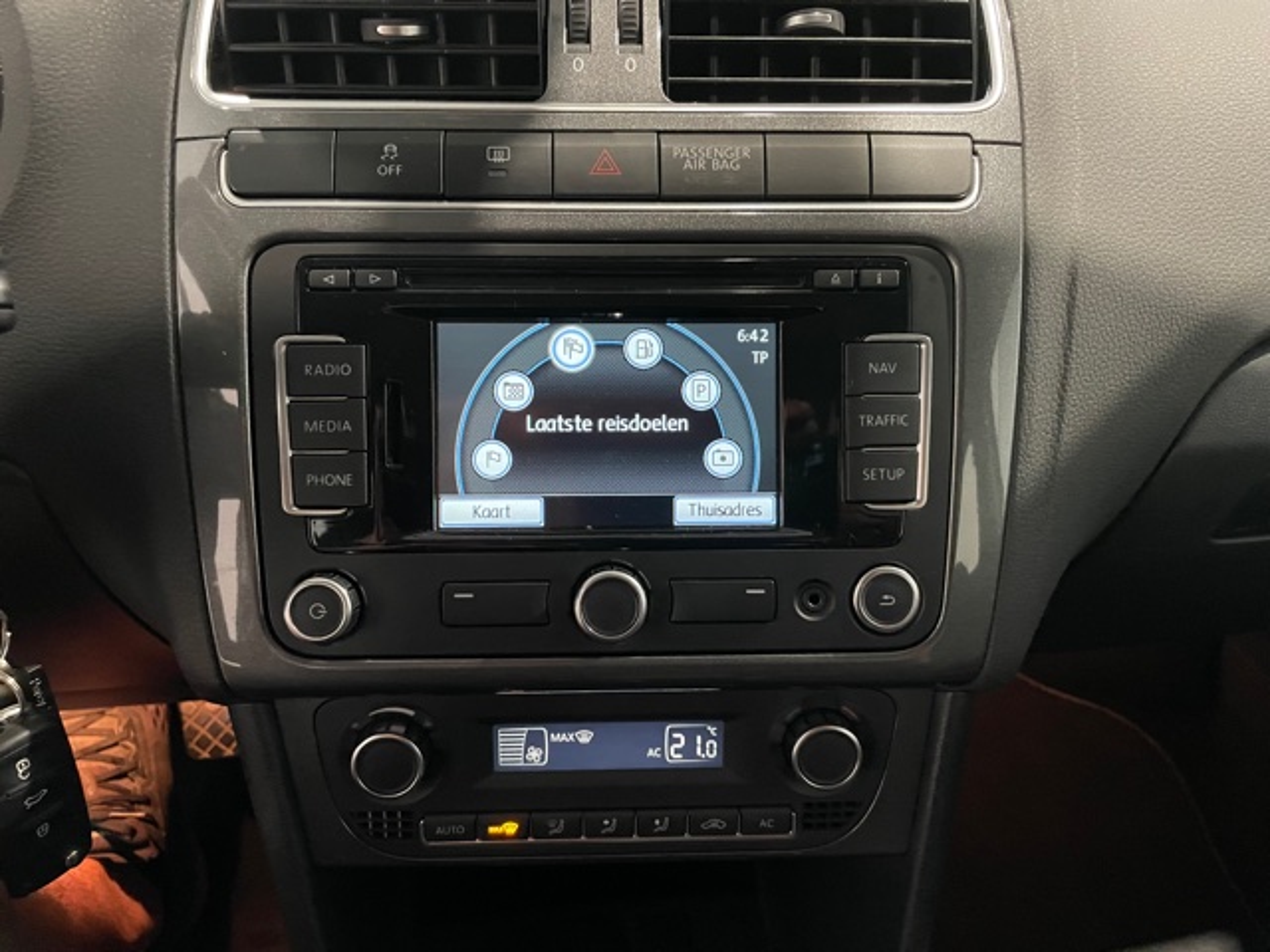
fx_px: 954
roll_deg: -1.6
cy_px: 476
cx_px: 635
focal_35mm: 26
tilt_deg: -32.2
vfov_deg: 53.1
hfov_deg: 67.3
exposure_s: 1/30
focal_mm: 4.2
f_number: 1.6
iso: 640
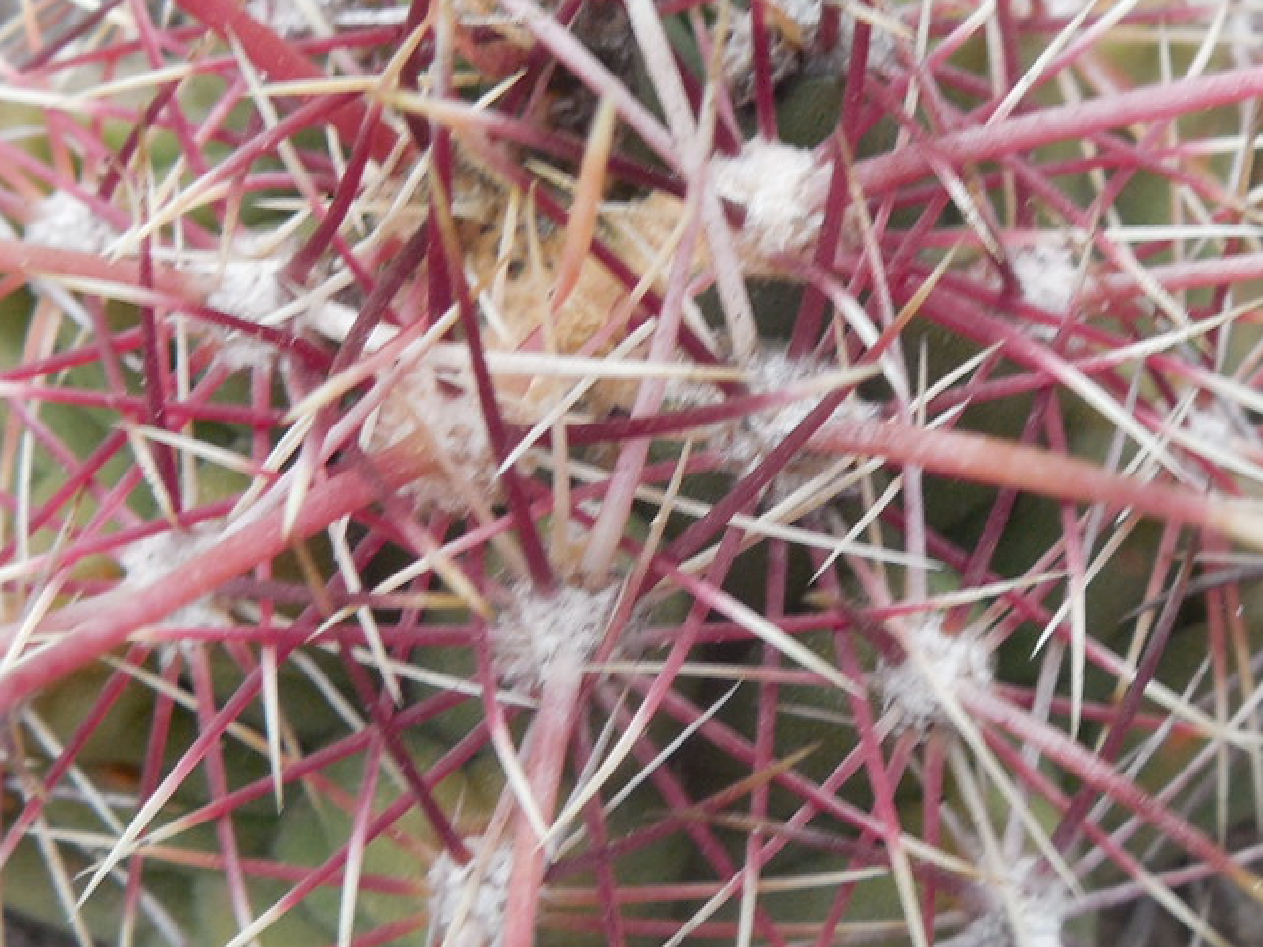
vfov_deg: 19.1
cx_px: 810
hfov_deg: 25.2
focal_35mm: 77
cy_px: 306
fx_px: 2809
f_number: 3.6
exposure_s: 1/30
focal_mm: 5.6
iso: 200
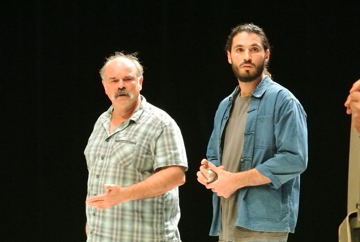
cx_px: 180
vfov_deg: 9.0
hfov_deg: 13.3
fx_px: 1543
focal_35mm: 154
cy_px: 121
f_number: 4.2
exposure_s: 1/400
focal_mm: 57.2
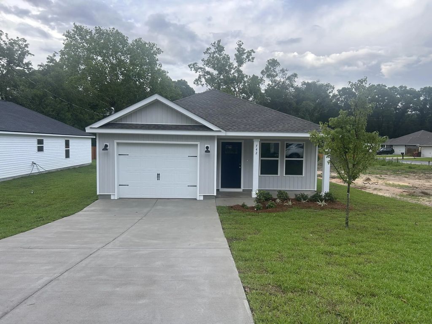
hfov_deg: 67.3
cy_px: 162
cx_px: 216
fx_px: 324
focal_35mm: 26
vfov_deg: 53.1
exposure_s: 1/658
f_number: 1.5
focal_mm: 5.7
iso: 50
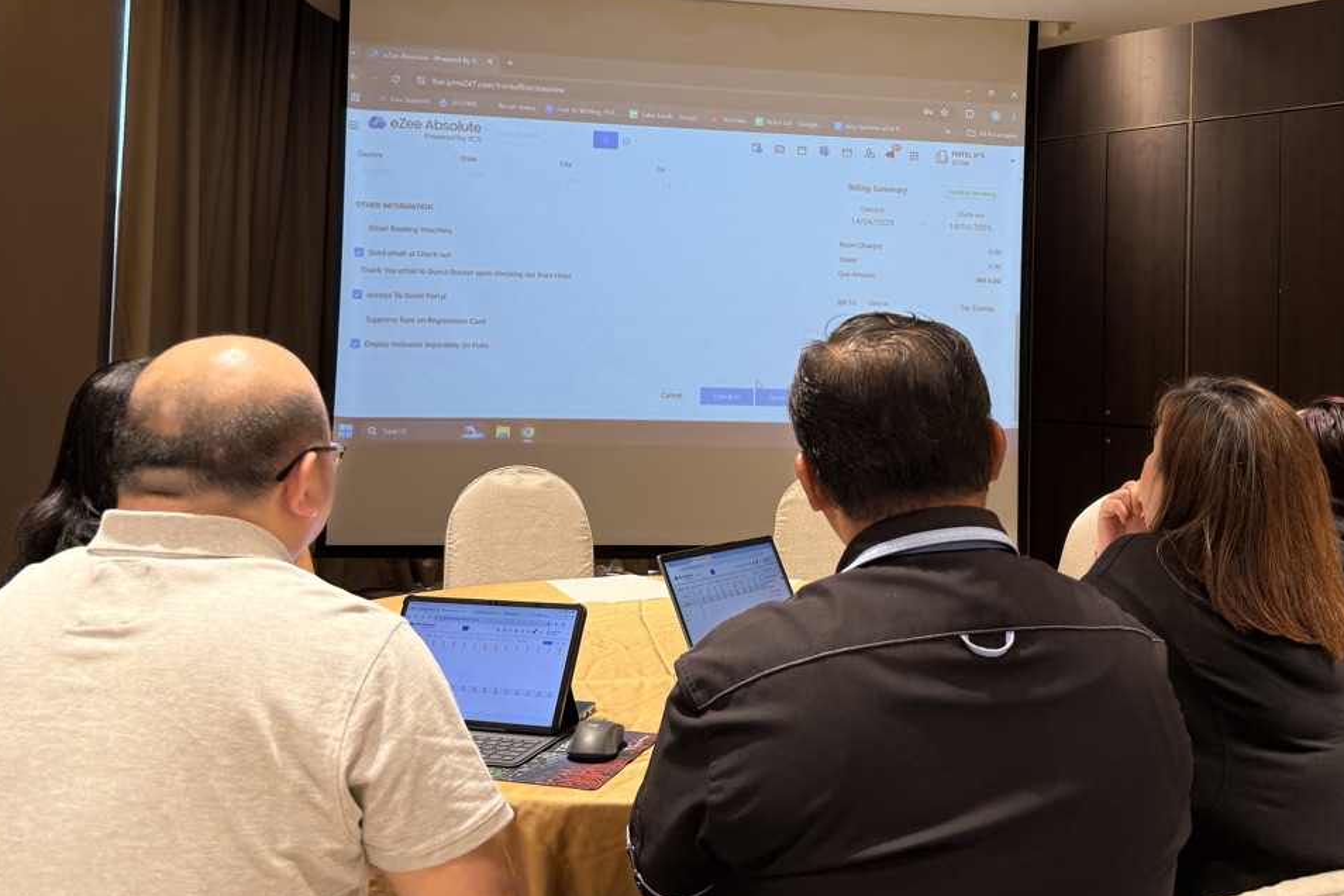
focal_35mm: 34
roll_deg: -1.5
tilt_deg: +2.8
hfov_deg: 55.6
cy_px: 315
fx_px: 1269
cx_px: 764
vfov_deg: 38.5
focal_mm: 6.76
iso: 64
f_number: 1.78
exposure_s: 1/121
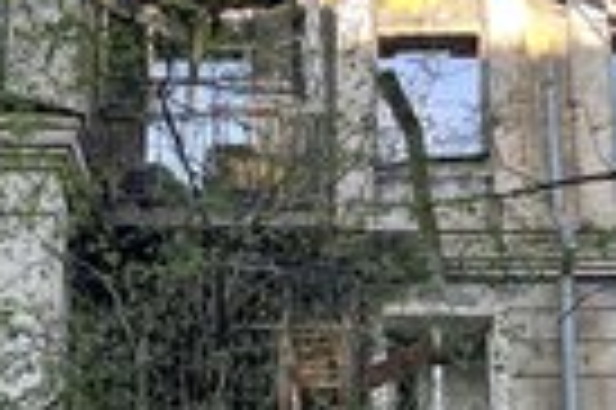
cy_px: 392
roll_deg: -0.5
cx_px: 238
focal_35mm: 79
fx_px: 1350
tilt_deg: +15.5
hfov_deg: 25.6
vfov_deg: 16.9
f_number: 1.6
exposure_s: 1/263
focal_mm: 5.1
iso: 40
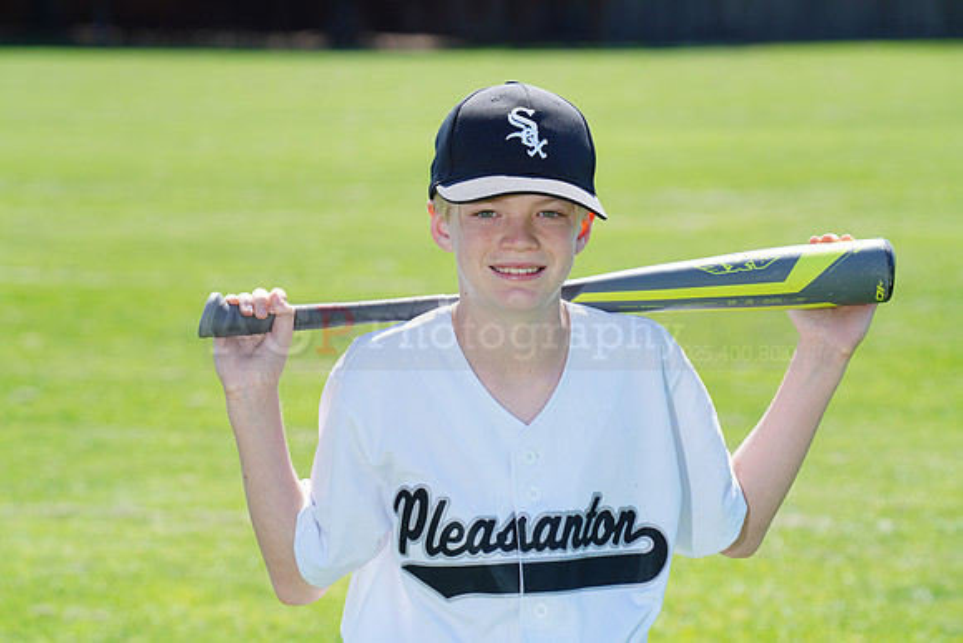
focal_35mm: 192
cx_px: 482
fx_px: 5137
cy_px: 322
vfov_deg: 7.2
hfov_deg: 10.7
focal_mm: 192
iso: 200
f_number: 9
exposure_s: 1/250
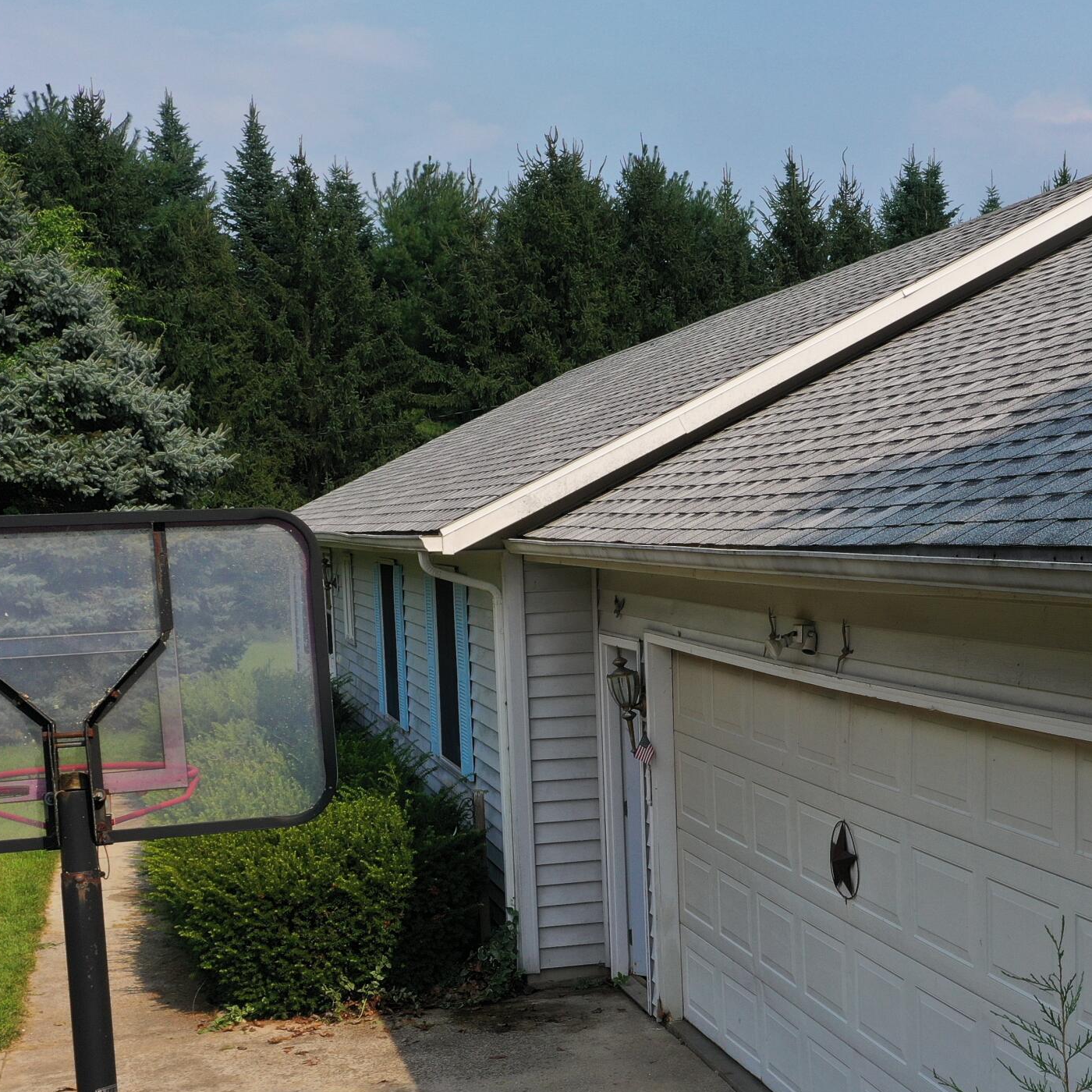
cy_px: 728
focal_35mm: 51
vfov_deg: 33.1
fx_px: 1820
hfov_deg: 32.4
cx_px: 886
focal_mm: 10.26
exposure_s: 1/500
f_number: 5.6
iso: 100
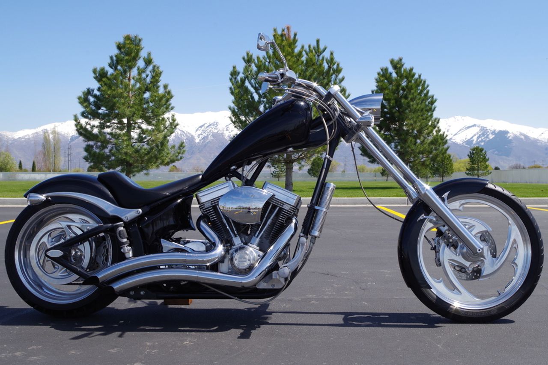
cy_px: 182
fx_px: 700
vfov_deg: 29.3
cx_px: 274
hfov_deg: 42.7
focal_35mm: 46
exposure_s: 1/160
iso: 200
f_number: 11
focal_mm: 30.63
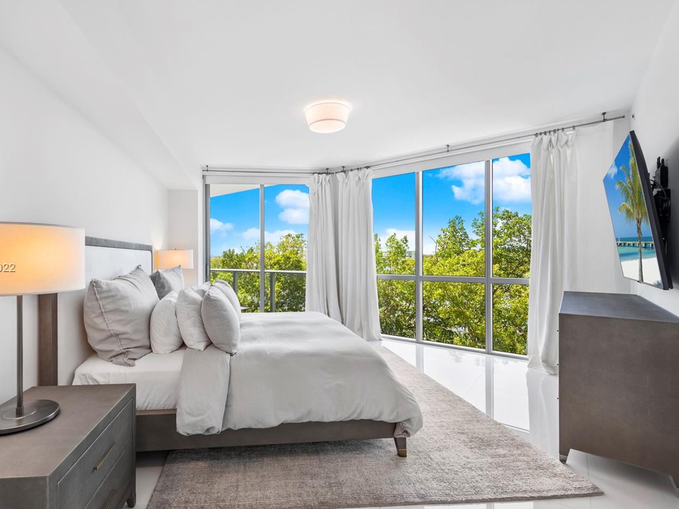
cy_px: 269
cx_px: 272
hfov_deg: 89.9
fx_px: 333
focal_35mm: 17
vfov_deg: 74.7
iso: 100
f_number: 8
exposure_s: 1/8
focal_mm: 14
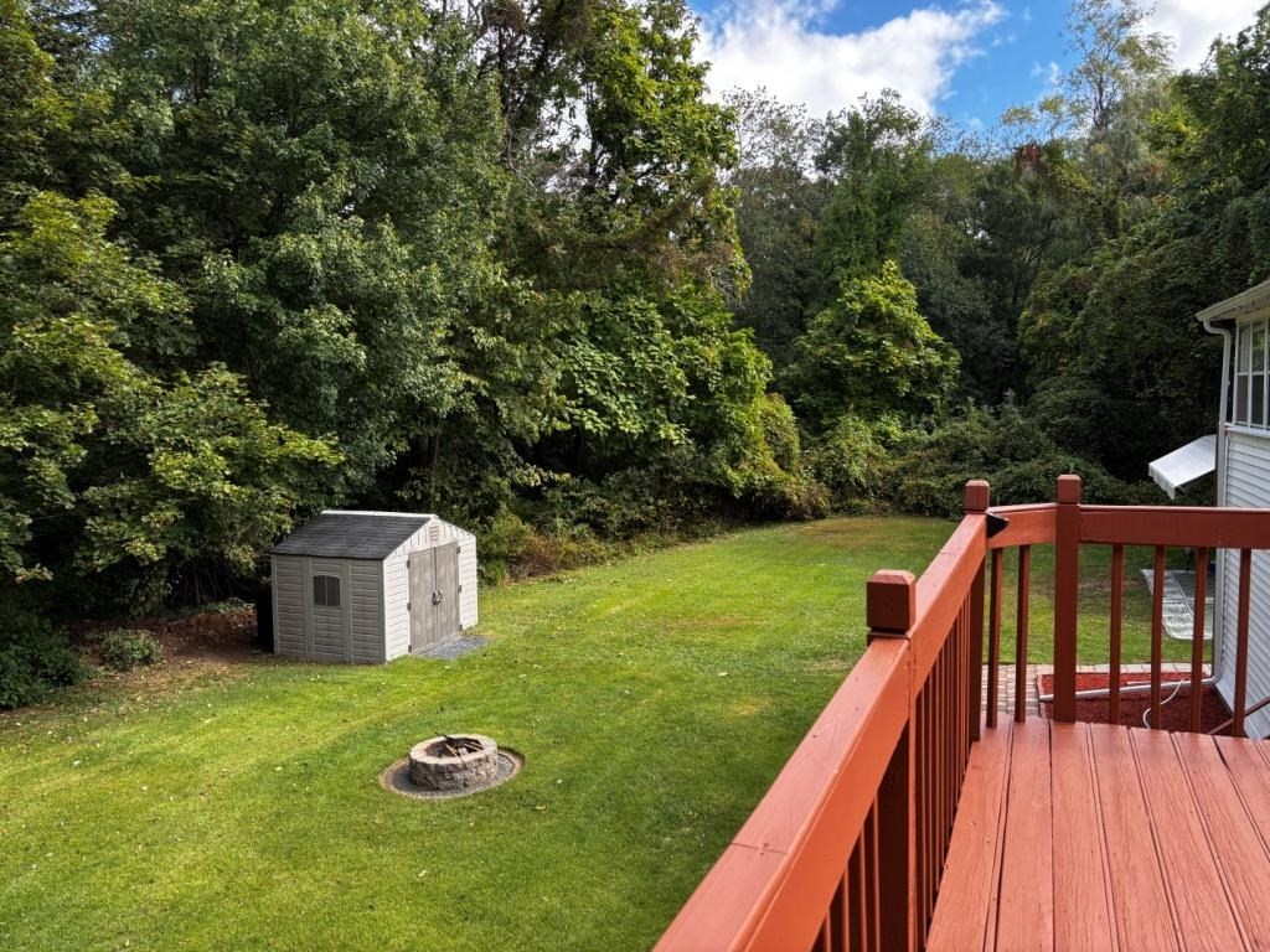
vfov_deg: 53.1
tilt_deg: -5.3
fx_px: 954
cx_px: 635
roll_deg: +1.0
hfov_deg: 67.3
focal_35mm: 26
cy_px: 476
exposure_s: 1/481
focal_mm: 5.96
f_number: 1.6
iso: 50
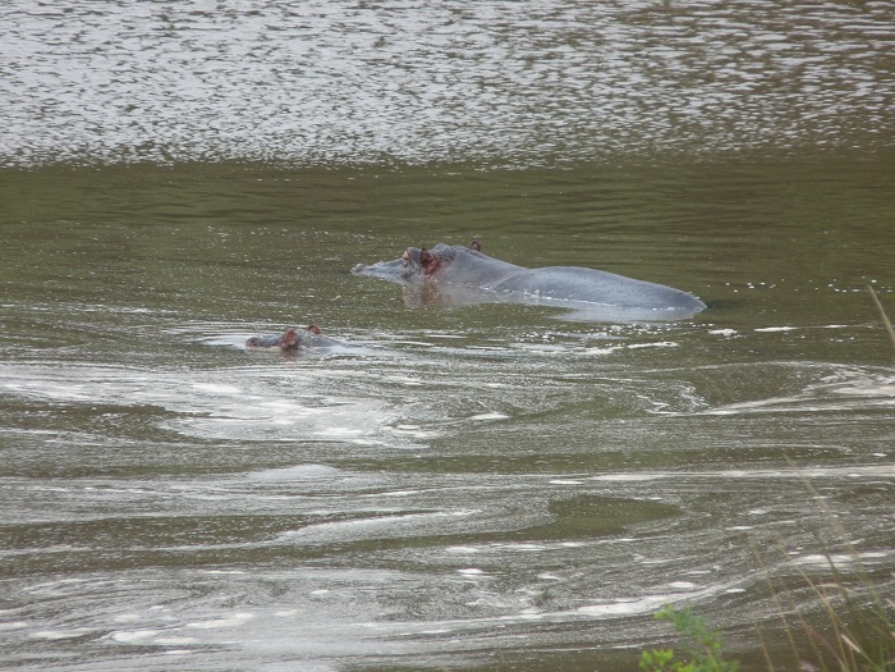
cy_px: 336
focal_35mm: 486
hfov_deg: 4.1
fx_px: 12566
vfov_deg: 3.1
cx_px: 448
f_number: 5.6
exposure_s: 1/200
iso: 100
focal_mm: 86.4
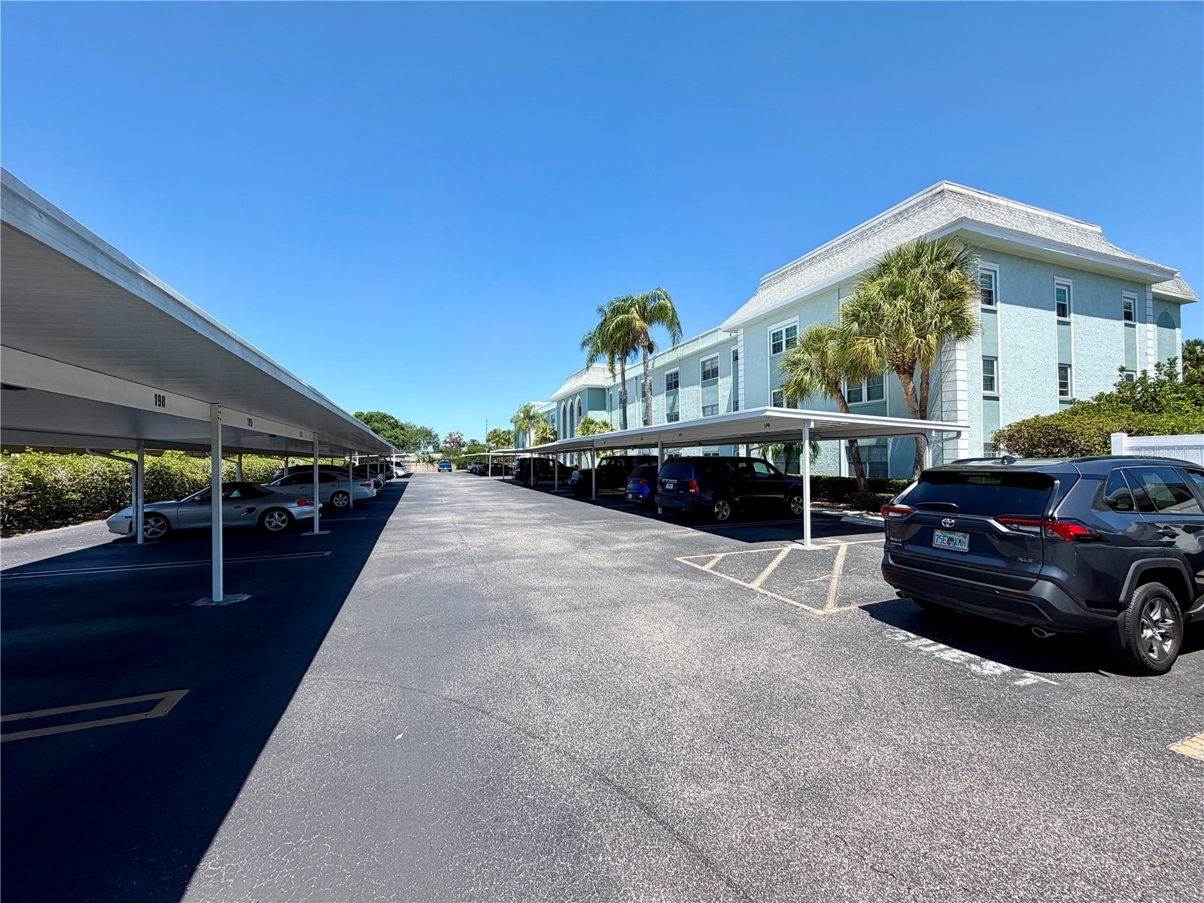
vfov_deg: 85.7
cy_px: 452
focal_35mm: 14
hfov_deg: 102.1
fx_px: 487
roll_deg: +0.6
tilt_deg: +1.5
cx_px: 602
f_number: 2.2
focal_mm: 2.22
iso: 20
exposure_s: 1/770
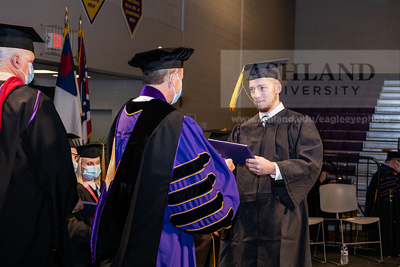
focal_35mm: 66
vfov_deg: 20.6
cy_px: 134
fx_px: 733
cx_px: 200
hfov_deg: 30.5
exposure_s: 1/200
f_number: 6.3
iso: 1600
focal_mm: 66
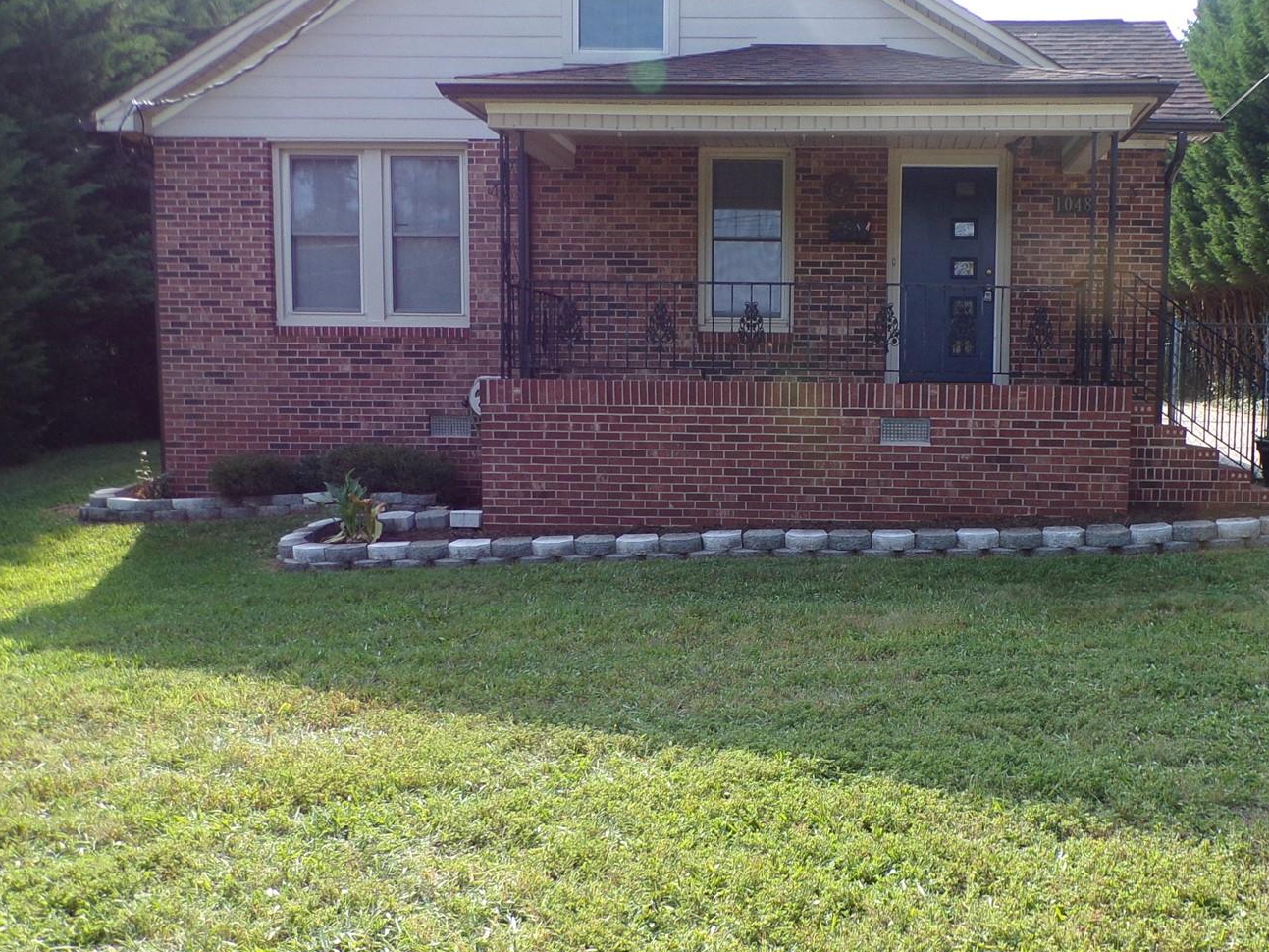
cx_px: 843
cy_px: 510
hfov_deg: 48.2
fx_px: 1393
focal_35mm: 38
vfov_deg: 37.7
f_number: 3
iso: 80
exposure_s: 1/350
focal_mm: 4.3
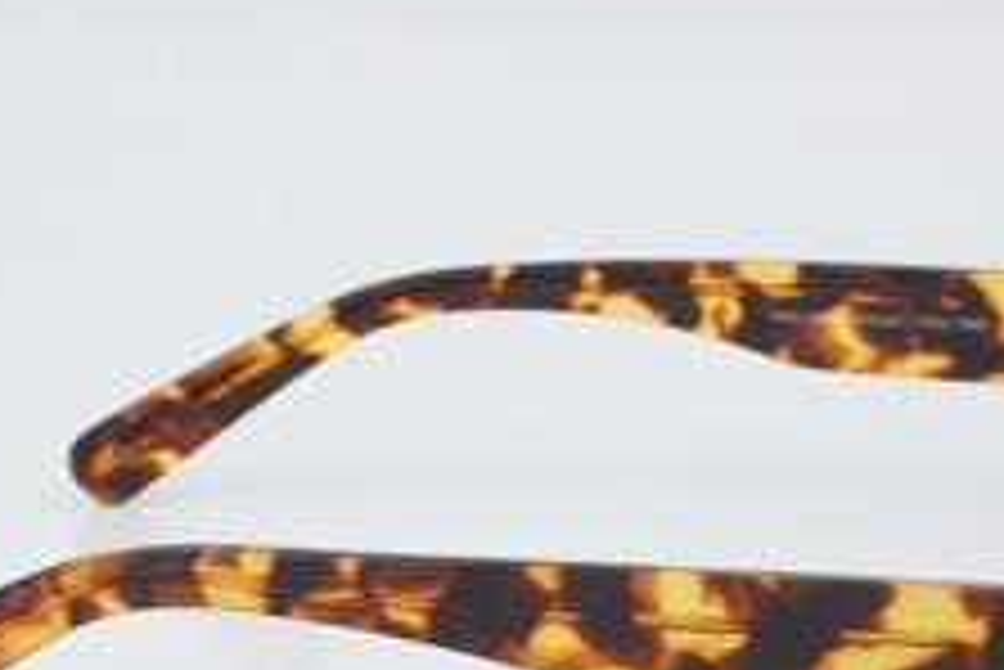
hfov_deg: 16.9
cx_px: 617
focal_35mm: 121
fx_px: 3374
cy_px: 535
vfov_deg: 11.3
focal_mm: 45
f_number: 32
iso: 100
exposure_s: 1/3
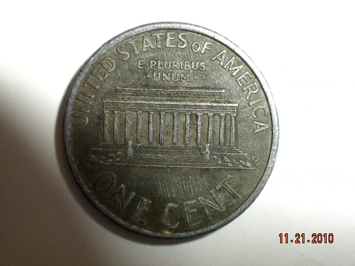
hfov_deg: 36.8
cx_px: 178
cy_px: 133
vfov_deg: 28.0
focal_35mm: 52
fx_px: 533
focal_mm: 9.1
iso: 400
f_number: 11
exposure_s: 1/30
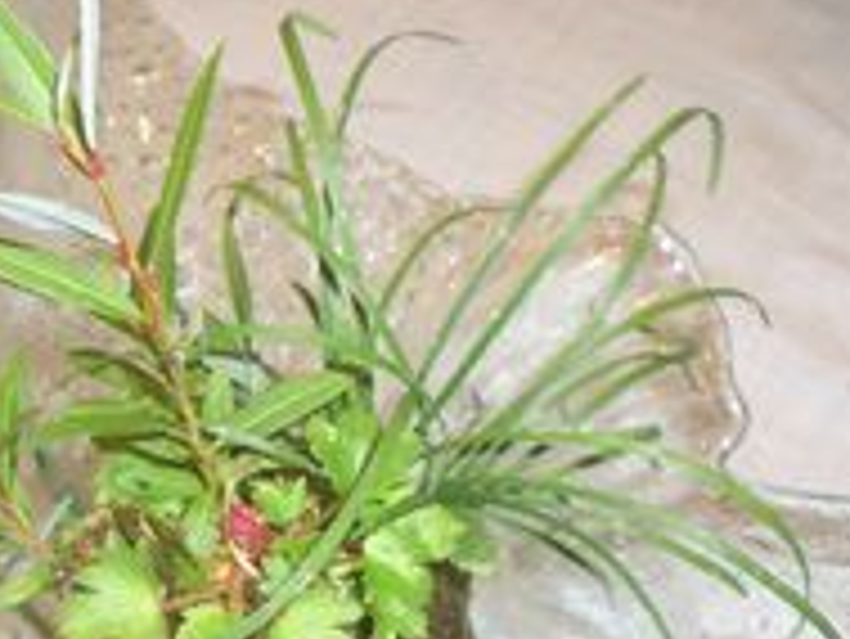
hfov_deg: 26.1
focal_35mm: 74
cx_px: 270
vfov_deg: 19.6
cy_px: 567
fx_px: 1818
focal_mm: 5.8
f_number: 2.6
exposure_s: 1/60
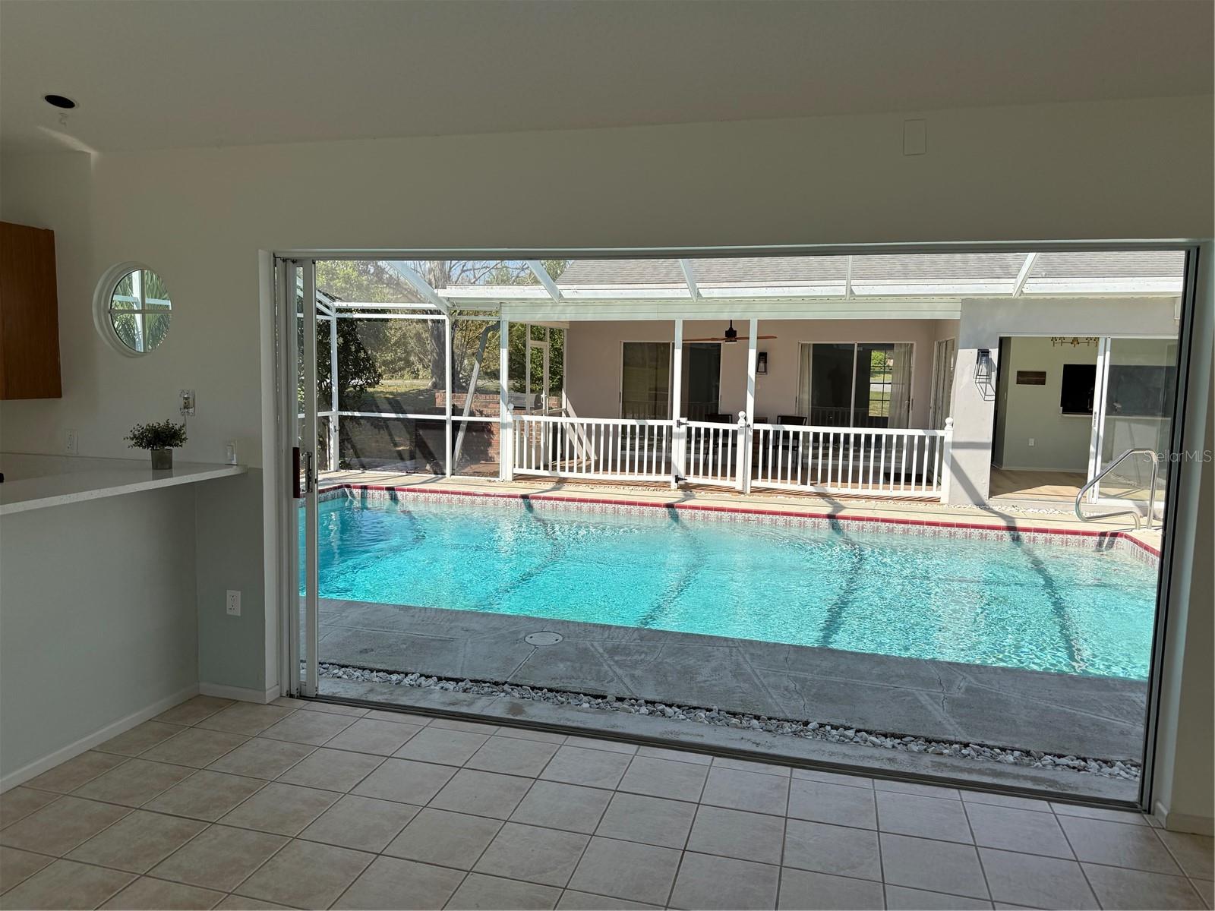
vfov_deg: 56.8
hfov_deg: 71.6
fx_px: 842
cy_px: 456
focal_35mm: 24
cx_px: 608
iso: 80
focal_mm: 6.76
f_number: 1.78
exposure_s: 1/2445
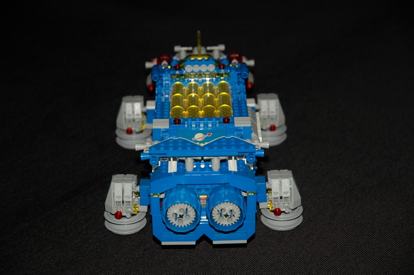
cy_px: 138
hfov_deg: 19.5
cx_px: 207
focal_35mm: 105
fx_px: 1207
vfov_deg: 13.0
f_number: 4.5
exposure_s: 1/60
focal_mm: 70
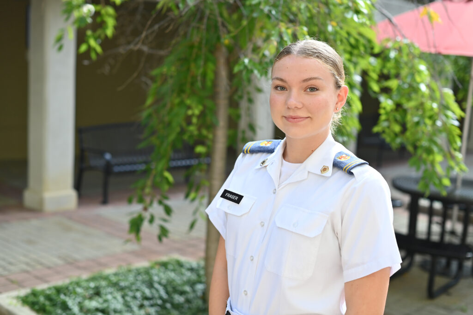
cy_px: 158
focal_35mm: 50
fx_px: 657
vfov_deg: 27.0
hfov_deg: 39.6
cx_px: 236
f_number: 2.8
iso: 200
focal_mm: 50
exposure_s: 1/640
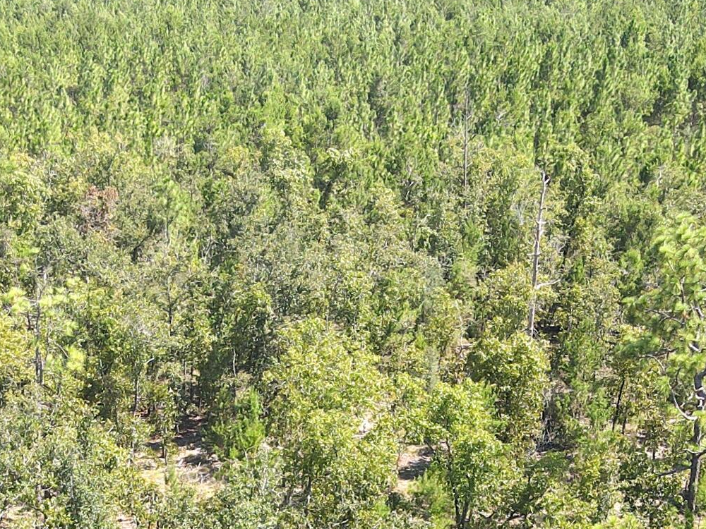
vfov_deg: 19.1
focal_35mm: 72
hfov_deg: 26.9
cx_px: 232
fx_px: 1468
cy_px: 671
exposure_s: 1/250
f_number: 2.8
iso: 100
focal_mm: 4.5
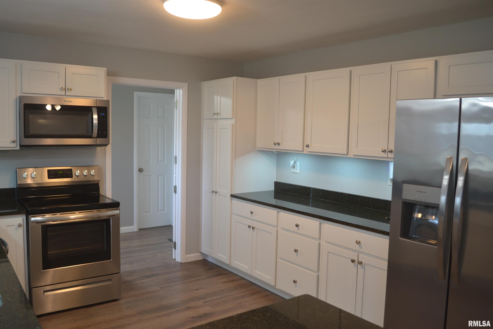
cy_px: 164
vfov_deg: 43.6
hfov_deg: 61.9
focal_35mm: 30
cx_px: 246
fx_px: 411
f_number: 3.8
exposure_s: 1/30
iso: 280
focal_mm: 20
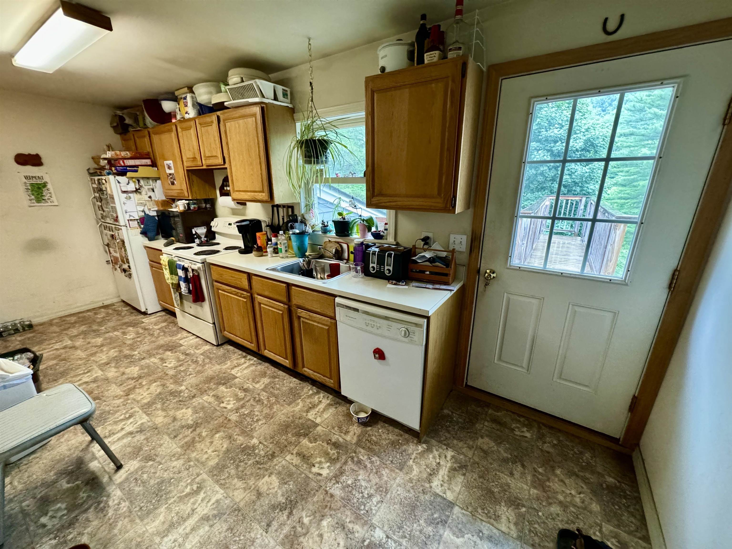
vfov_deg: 85.7
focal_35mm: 14
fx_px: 296
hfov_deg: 102.1
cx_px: 366
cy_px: 274
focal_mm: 2.22
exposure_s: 1/60
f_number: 2.2
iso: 640
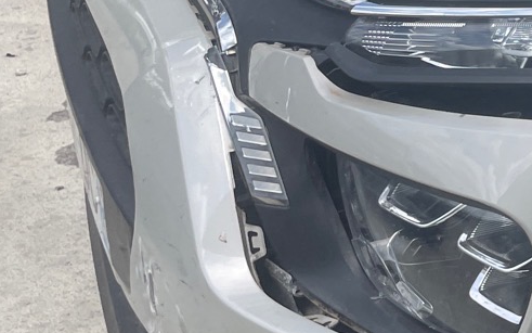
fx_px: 1465
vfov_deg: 12.8
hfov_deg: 17.2
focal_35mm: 101
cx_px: 936
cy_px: -5
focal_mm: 4.2
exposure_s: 1/2092
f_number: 1.6
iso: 32
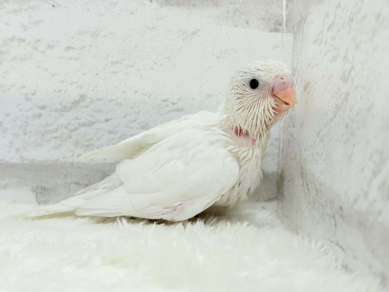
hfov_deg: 36.8
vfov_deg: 28.0
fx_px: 584
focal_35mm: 52
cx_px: 194
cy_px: 146
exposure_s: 1/100
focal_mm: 5.96
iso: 64
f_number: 1.6
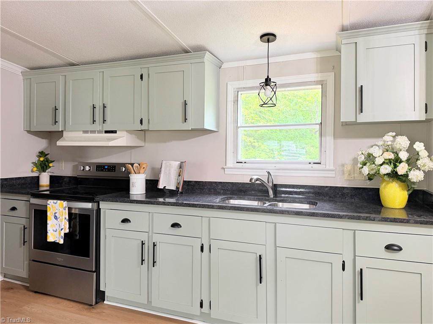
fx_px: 300
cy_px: 162
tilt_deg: -2.2
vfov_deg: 56.8
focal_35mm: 24
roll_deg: -0.2
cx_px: 216
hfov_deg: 71.6
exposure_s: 1/60
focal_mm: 6.76
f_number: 1.78
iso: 250
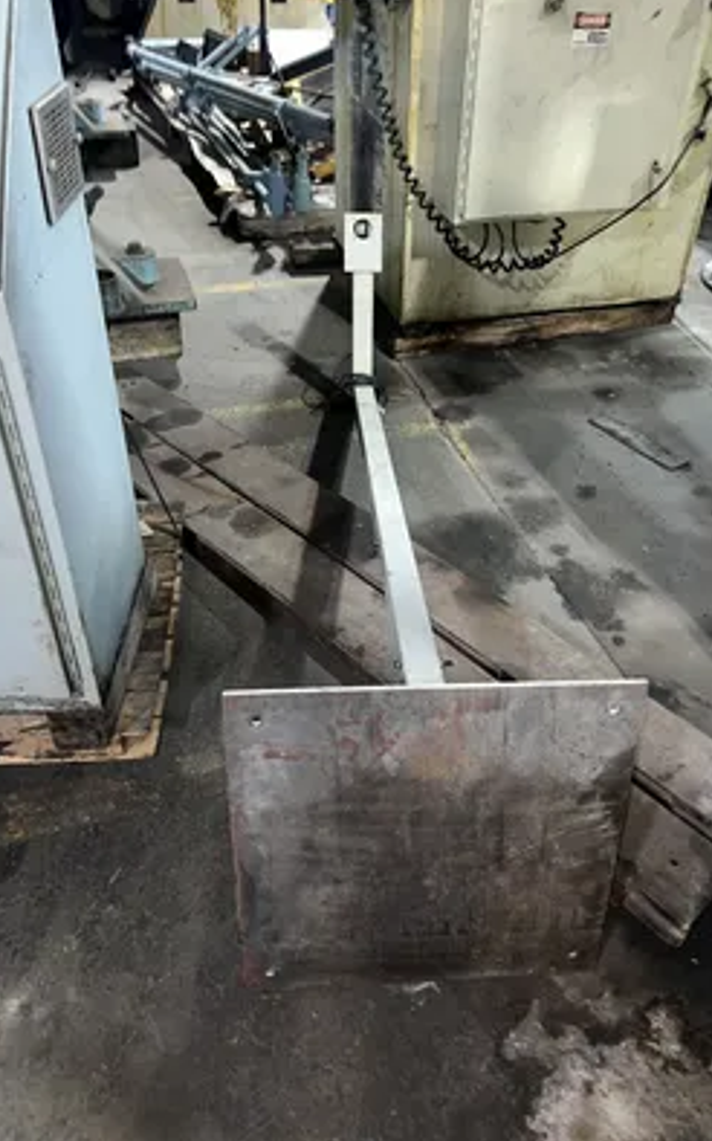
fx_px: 870
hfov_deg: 44.4
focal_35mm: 28
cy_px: 570
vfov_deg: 66.5
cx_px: 394
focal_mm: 5.7
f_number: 1.5
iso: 125
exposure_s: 1/10
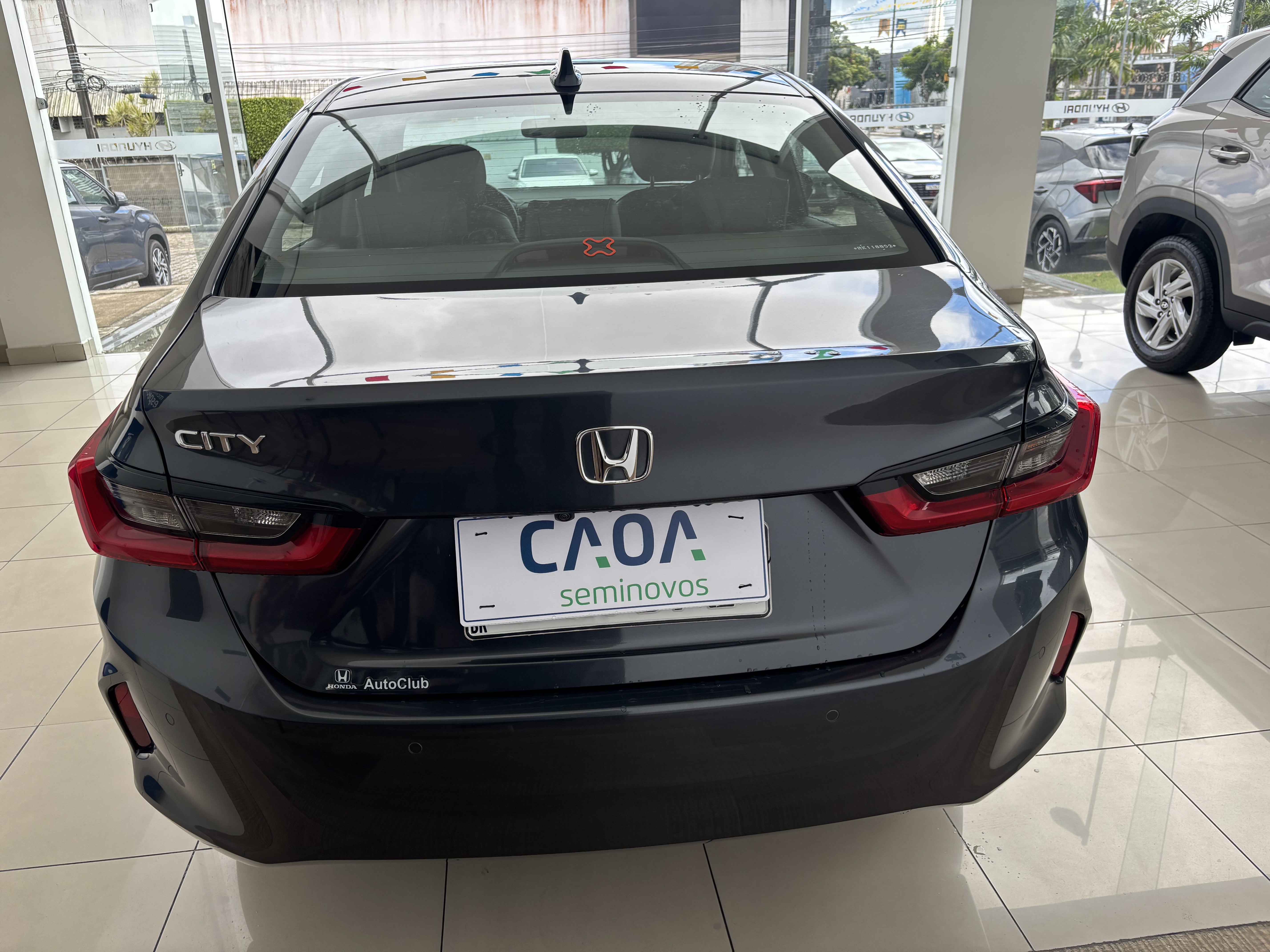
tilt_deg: -21.3
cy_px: 476
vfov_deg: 53.1
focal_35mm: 26
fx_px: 954
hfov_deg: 67.3
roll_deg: +2.2
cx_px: 635
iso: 50
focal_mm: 5.96
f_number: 1.6
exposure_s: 1/439
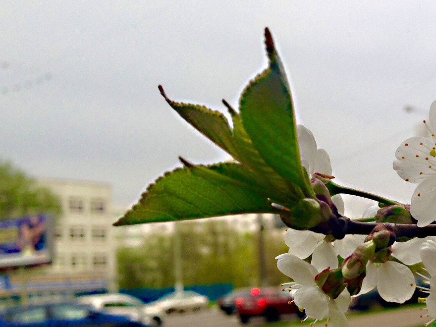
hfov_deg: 30.9
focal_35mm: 60
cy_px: 243
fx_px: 756
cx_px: 379
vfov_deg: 24.2
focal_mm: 4.12
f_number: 2.4
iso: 50
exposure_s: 1/357
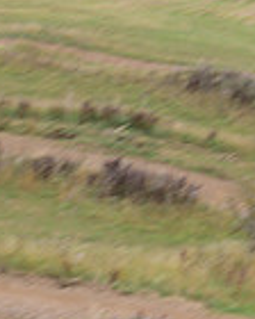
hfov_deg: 8.0
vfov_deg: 10.1
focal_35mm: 191
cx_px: 314
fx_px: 1802
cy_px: 214
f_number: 4
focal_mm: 24
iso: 50
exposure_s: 1/320
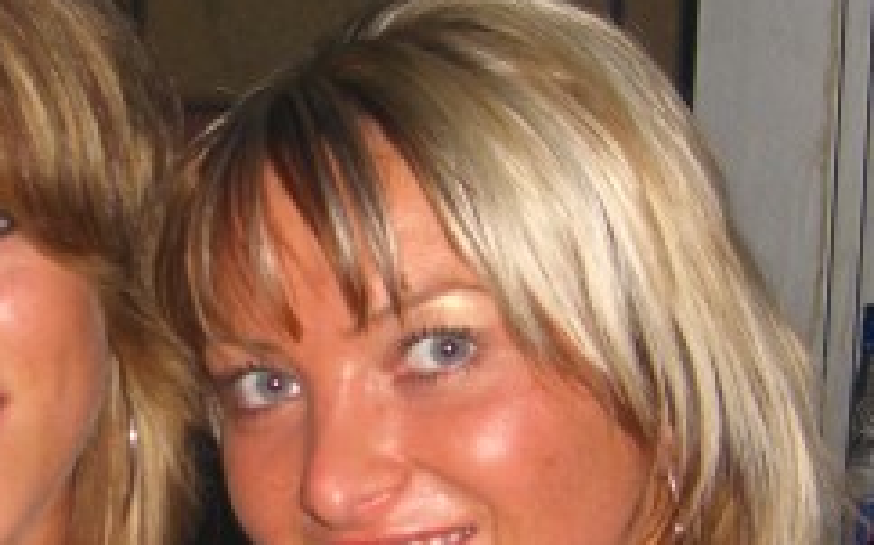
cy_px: 509
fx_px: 2381
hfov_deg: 20.6
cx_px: 173
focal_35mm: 100
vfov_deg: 12.9
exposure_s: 1/60
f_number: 2.8
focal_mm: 7.9
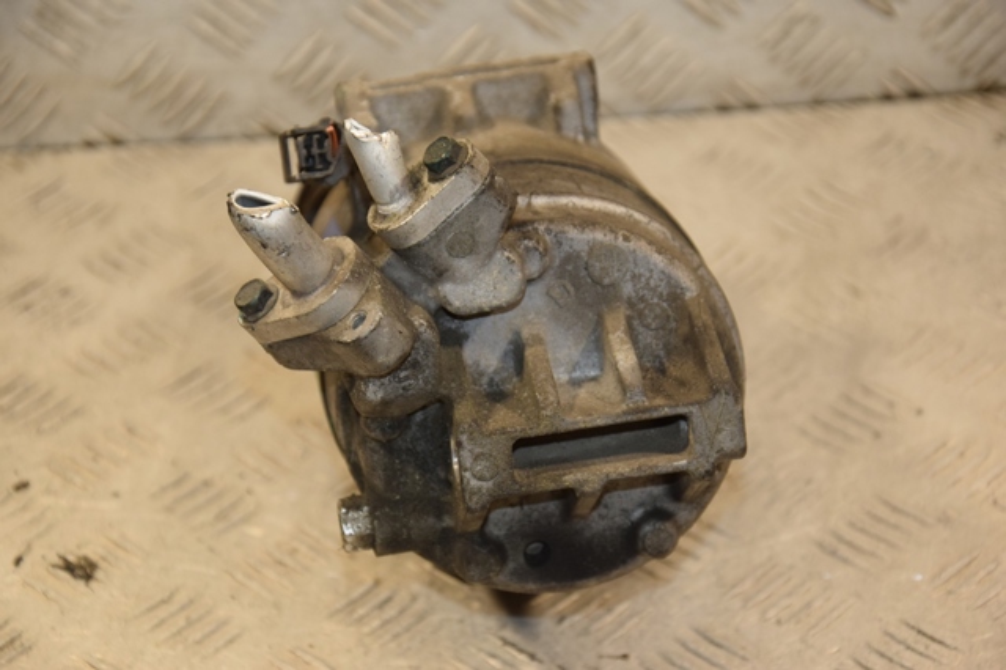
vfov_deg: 11.4
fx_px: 3351
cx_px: 503
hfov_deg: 17.1
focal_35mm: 120
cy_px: 335
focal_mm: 80
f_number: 5.3
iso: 800
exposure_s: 1/160
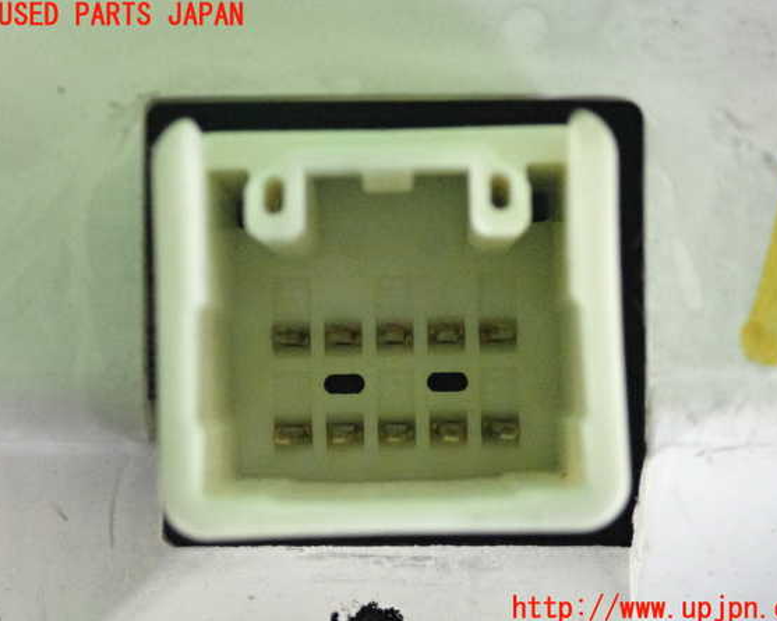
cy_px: 313
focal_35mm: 81
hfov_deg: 23.6
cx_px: 409
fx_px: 1862
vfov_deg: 18.9
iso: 3200
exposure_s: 1/125
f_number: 4.1
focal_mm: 13.65
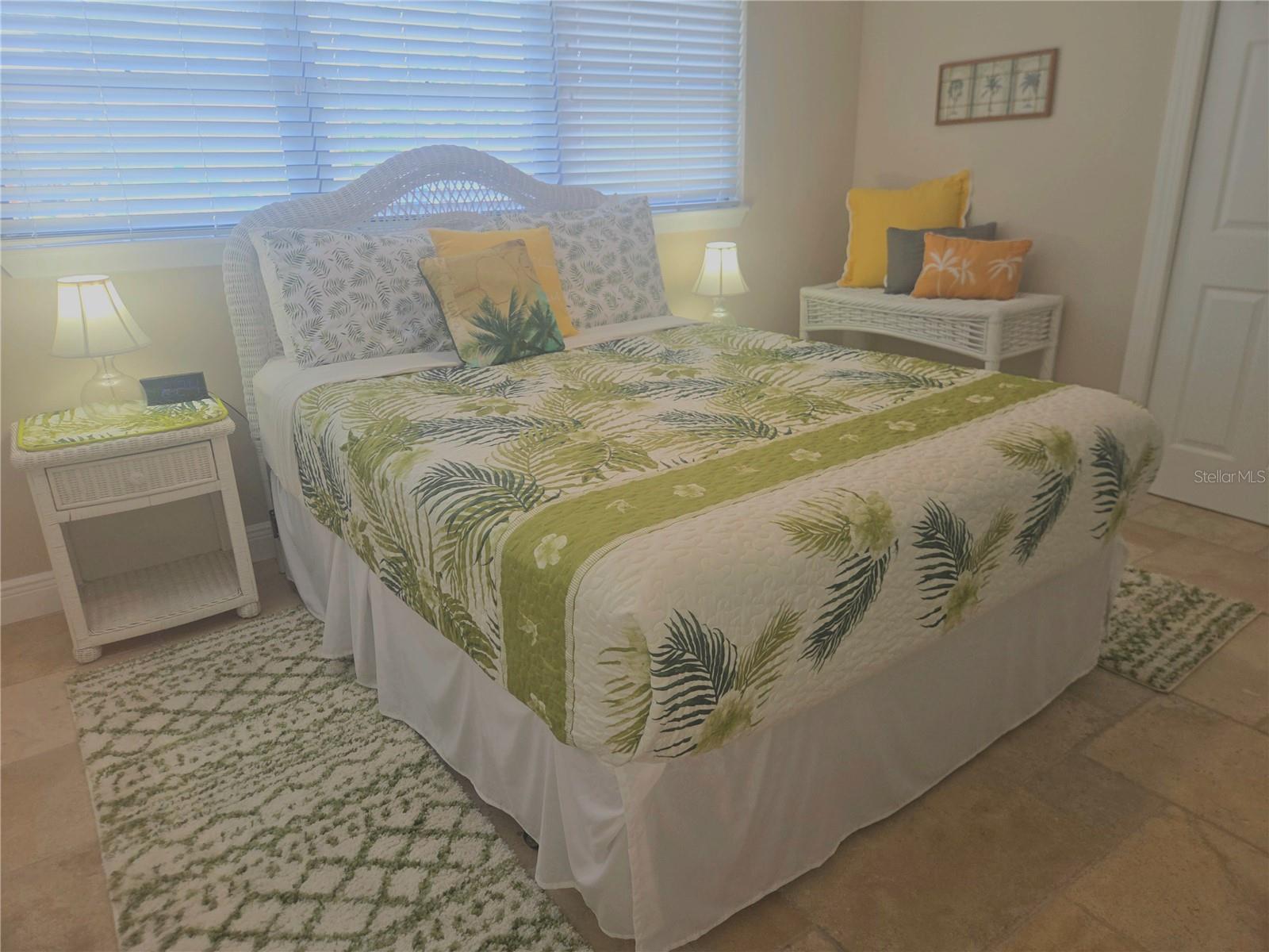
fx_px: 843
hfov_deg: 73.9
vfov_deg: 58.9
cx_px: 634
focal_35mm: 23
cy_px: 476
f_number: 1.8
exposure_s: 1/60.2
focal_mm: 5.4
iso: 40
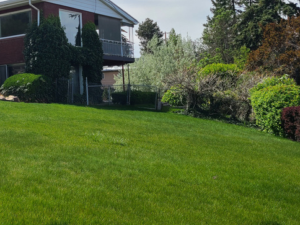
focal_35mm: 55
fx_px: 477
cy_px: 107
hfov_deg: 32.6
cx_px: 11
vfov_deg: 26.6
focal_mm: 5.4
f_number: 1.8
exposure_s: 1/2352
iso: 40
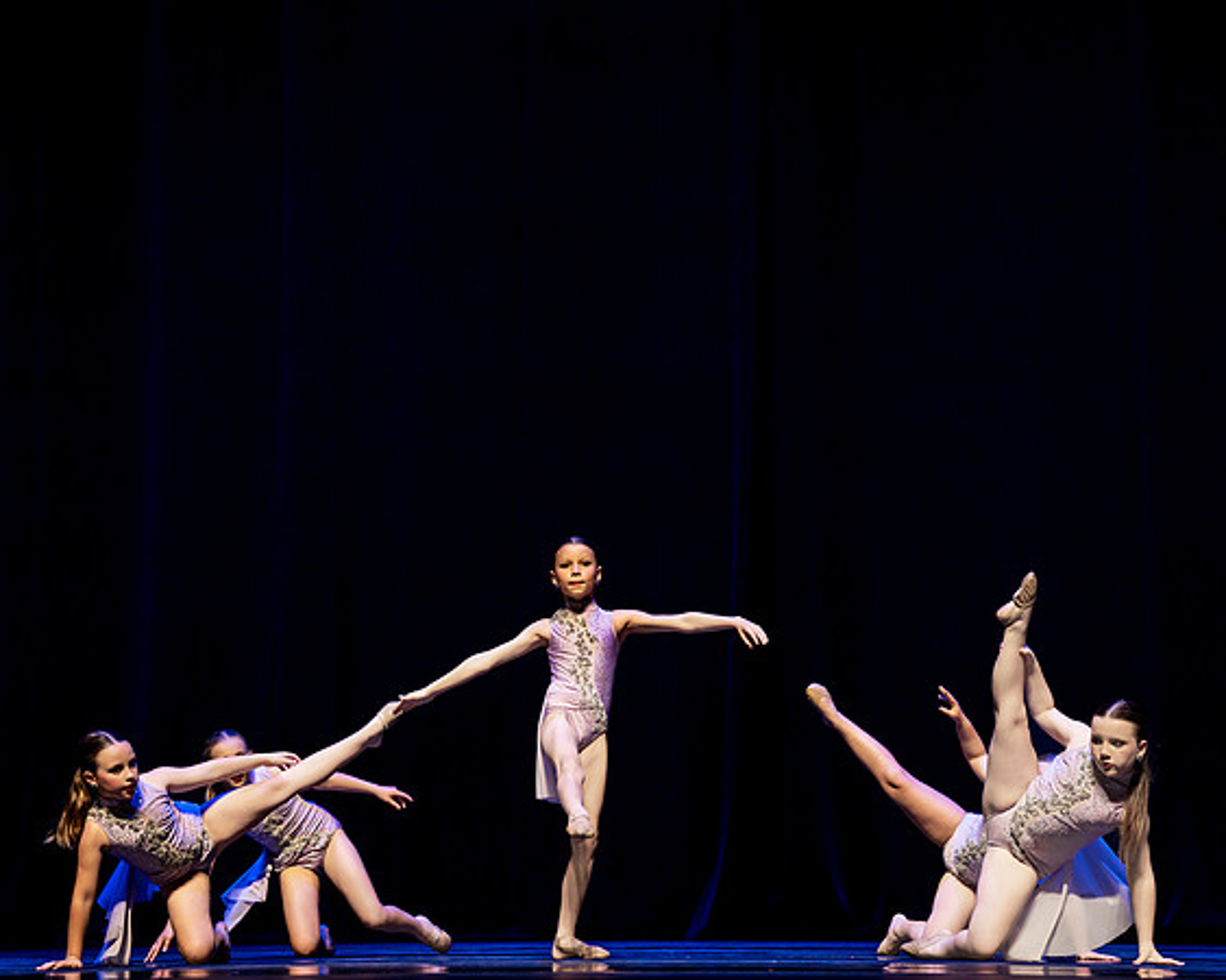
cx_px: 596
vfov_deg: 14.1
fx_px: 3962
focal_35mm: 109
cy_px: 451
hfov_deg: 17.6
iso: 3200
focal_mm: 89
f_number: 2.8
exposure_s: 1/640
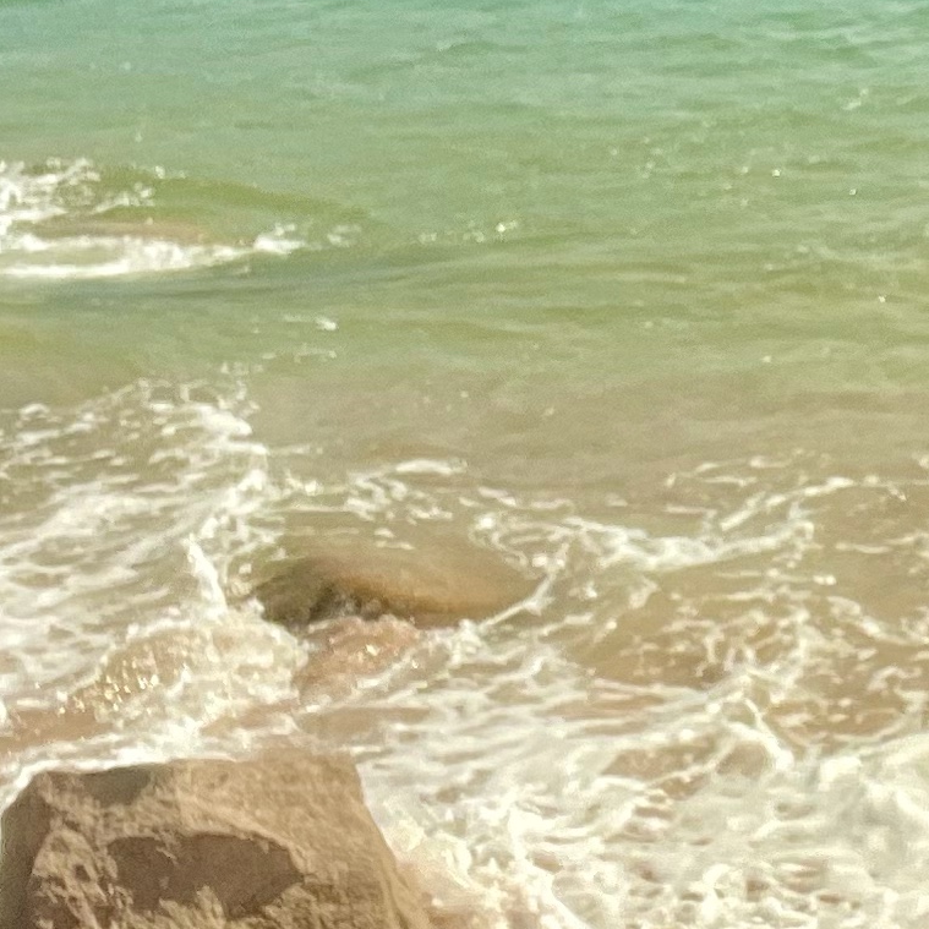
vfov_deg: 15.5
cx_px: 1290
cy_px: -197
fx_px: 3279
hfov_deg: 15.2
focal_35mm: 108
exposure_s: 1/1038
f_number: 2.2
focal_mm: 2.71
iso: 25
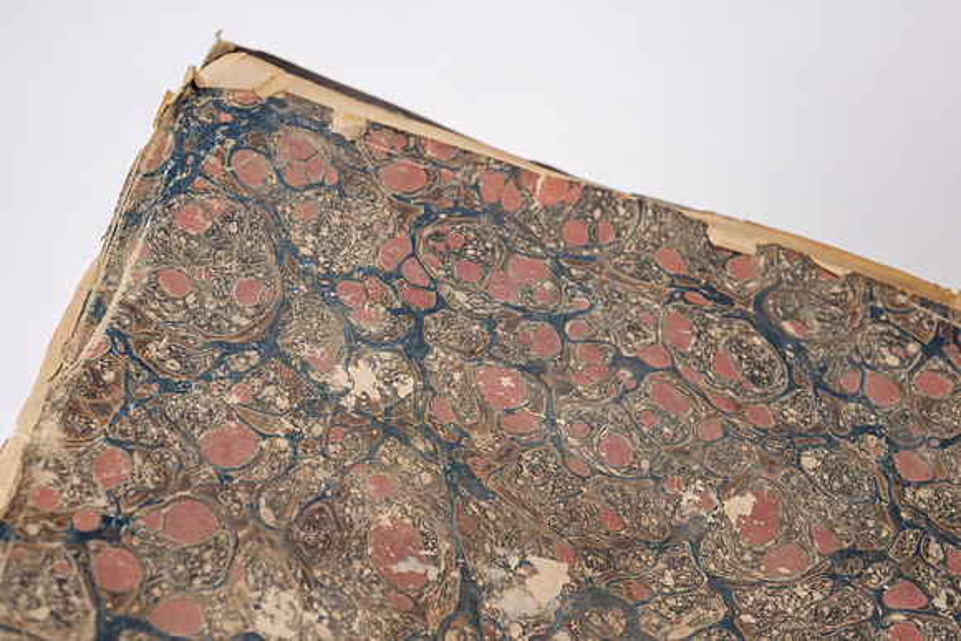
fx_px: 1602
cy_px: 320
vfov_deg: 22.6
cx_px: 480
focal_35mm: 60
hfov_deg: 33.4
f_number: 13
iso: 100
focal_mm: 60
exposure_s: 1/125
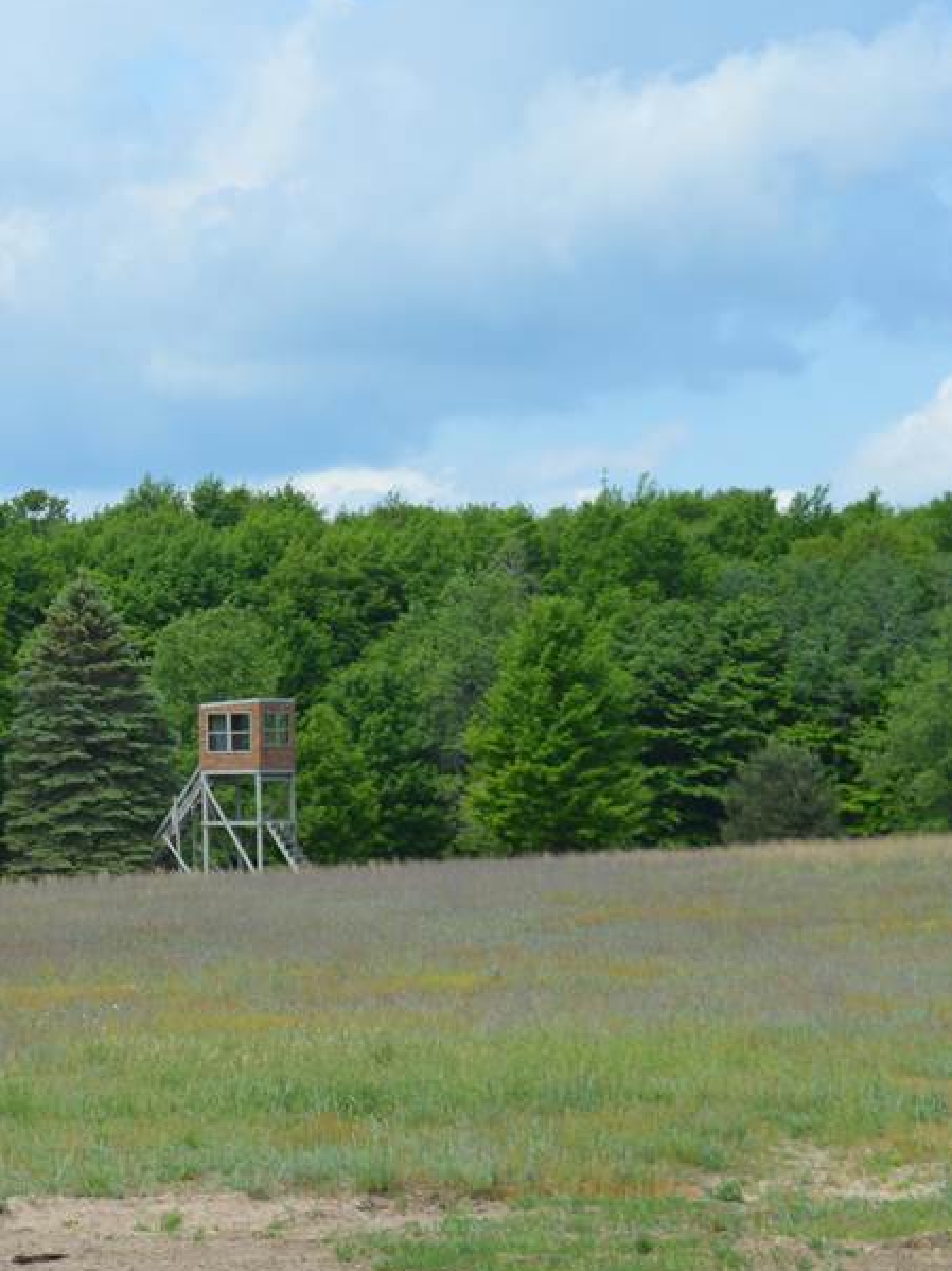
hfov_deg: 12.3
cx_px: -274
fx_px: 4292
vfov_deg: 16.8
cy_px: 487
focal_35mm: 117
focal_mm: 38
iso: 100
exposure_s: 1/250
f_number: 8
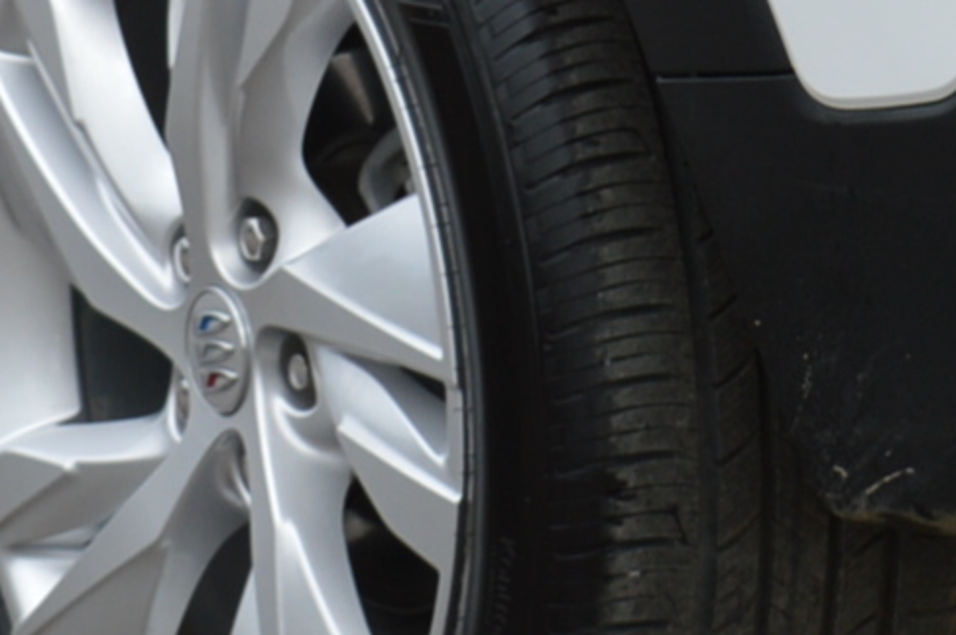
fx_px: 6897
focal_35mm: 260
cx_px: 954
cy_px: -621
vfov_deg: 5.2
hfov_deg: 7.9
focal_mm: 28
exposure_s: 1/250
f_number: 8
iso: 100
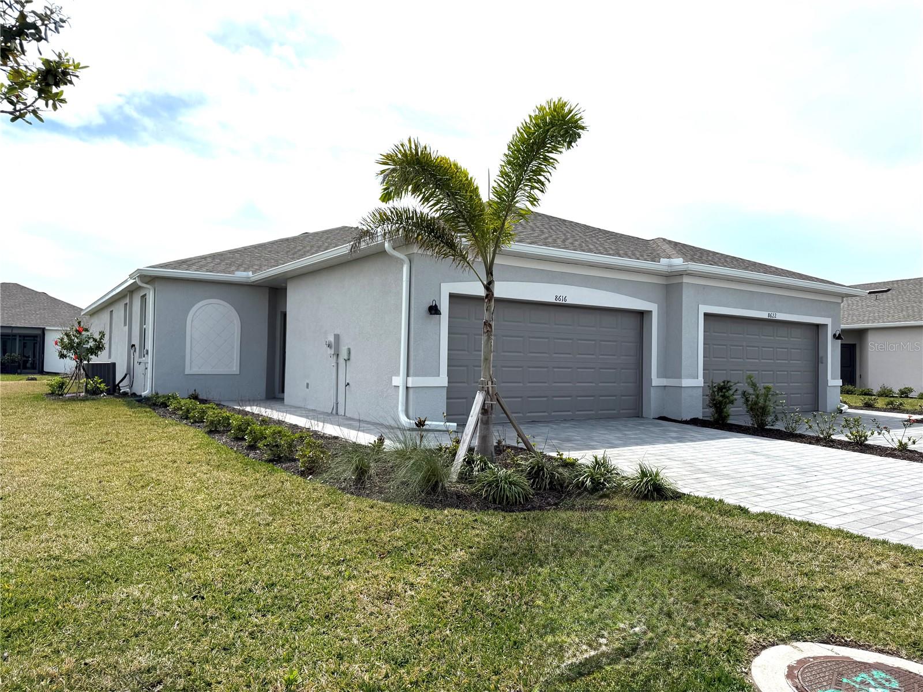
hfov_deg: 71.6
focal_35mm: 24
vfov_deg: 56.8
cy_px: 346
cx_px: 462
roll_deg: -0.9
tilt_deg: +2.3
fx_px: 640
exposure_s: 1/9091
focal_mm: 6.76
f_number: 1.78
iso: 80
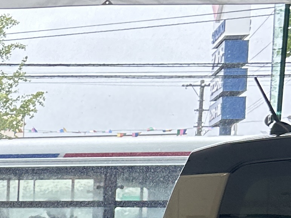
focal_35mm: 136
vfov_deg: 10.5
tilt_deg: -4.7
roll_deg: -0.5
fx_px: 1143
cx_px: -320
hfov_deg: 12.5
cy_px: 327
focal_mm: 5.7
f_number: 1.5
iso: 40
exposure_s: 1/273
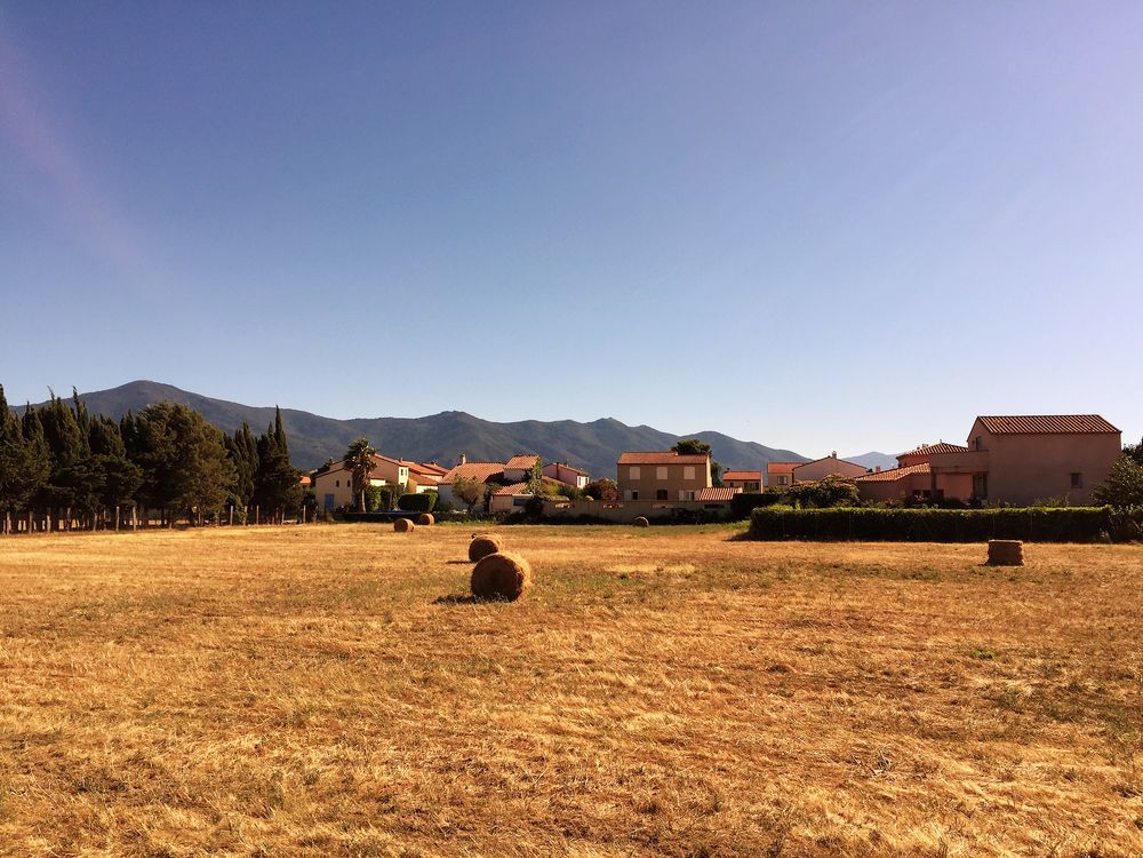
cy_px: 429
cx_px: 572
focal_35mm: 29
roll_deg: -1.4
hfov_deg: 61.7
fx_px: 958
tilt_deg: +5.0
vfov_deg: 48.2
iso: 32
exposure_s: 1/2475
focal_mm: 4.15
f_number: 2.2
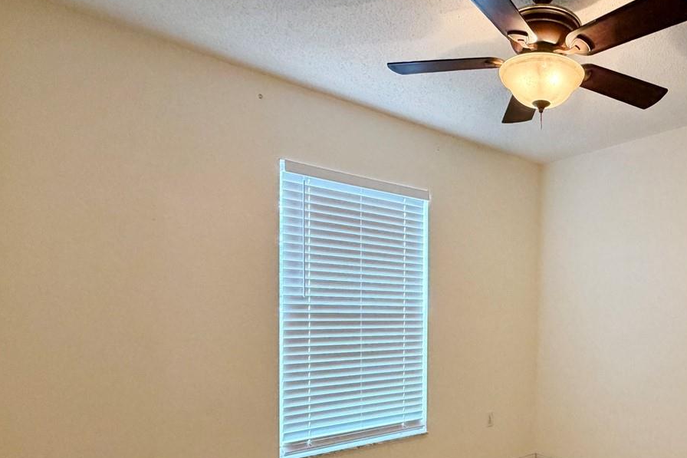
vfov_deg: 48.2
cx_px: 537
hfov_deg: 64.1
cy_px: 327
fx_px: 496
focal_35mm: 26
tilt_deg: +0.0
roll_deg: -0.2
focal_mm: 2.22
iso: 200
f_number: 2.2
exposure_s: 1/60
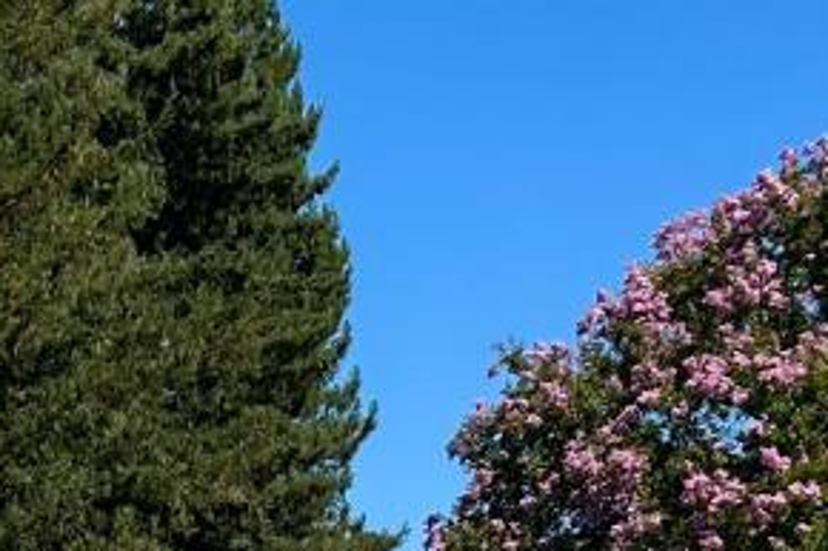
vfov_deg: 9.5
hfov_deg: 14.2
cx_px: -168
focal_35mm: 140
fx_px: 3218
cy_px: 829
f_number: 1.5
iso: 50
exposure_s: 1/5882
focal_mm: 5.7
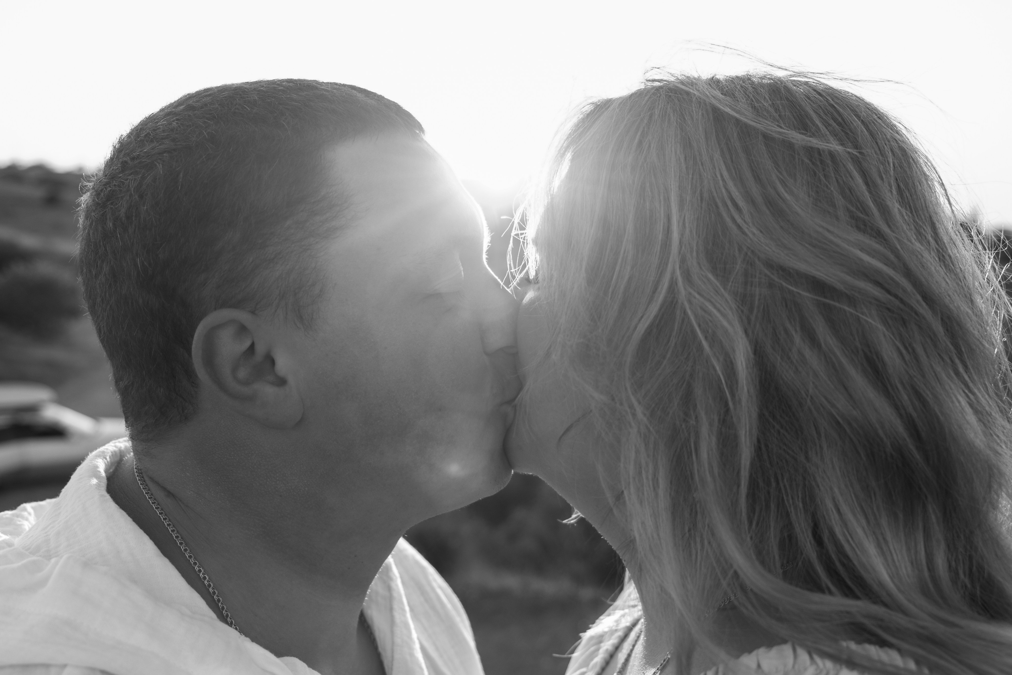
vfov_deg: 38.1
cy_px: 320
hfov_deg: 54.8
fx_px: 976
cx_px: 480
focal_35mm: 35
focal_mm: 22.3
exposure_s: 1/250
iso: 200
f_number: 3.2
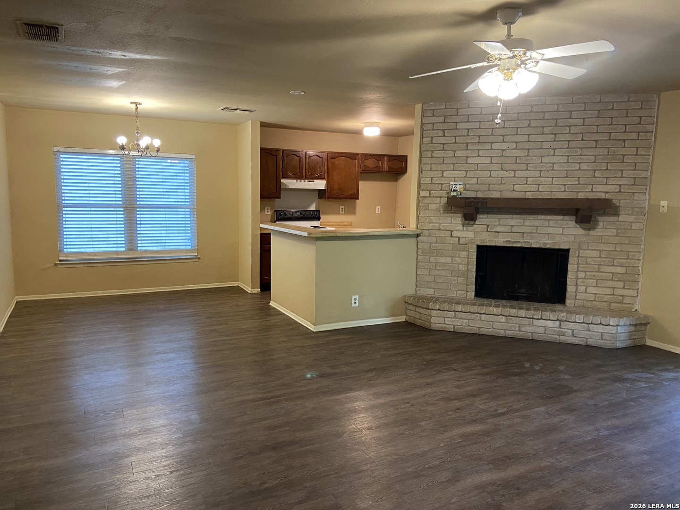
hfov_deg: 67.3
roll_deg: -0.5
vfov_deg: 53.1
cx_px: 340
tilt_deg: -8.3
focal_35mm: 26
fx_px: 511
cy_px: 255
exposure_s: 1/60
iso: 250
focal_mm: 4.25
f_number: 1.8
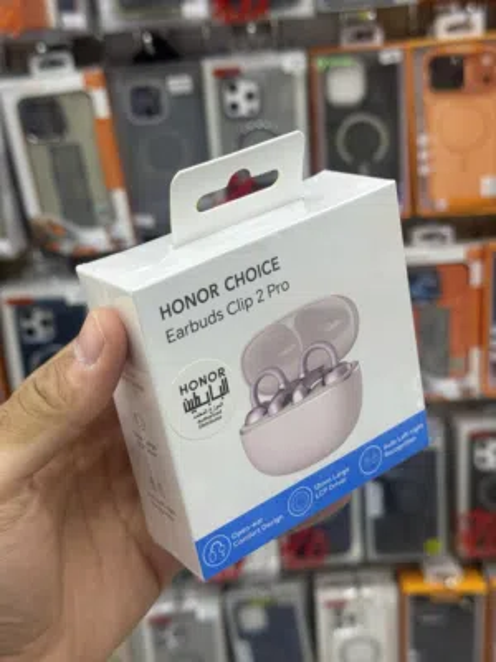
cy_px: 331
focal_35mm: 48
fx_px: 917
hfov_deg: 30.3
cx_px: 248
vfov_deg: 39.7
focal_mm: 6.76
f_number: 1.78
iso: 64
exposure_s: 1/822
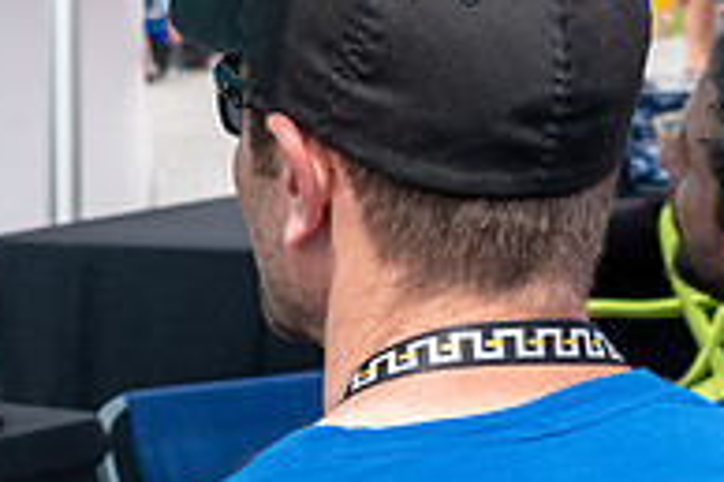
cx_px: 369
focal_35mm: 162
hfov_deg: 12.7
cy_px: 562
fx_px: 3255
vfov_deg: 8.4
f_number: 8
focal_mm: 36
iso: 200
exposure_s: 1/250
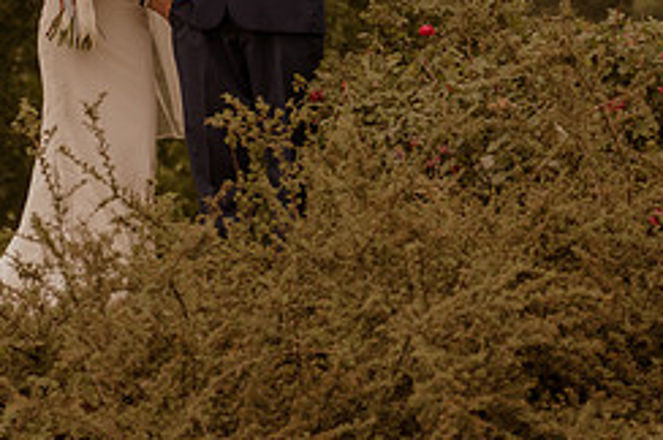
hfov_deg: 8.2
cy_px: -46
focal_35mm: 250
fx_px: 4598
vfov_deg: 5.5
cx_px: 95
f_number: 3.2
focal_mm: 70
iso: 1000
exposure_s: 1/1250
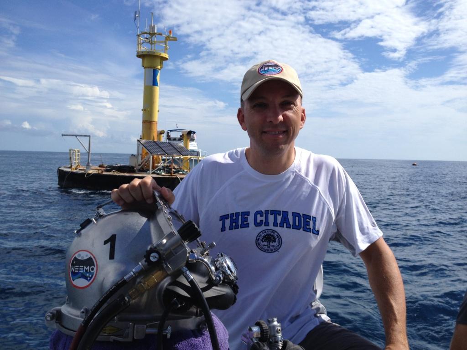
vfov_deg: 40.7
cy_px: 175
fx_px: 472
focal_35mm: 35
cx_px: 234
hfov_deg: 52.6
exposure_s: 1/2404
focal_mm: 4.28
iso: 50
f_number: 2.4
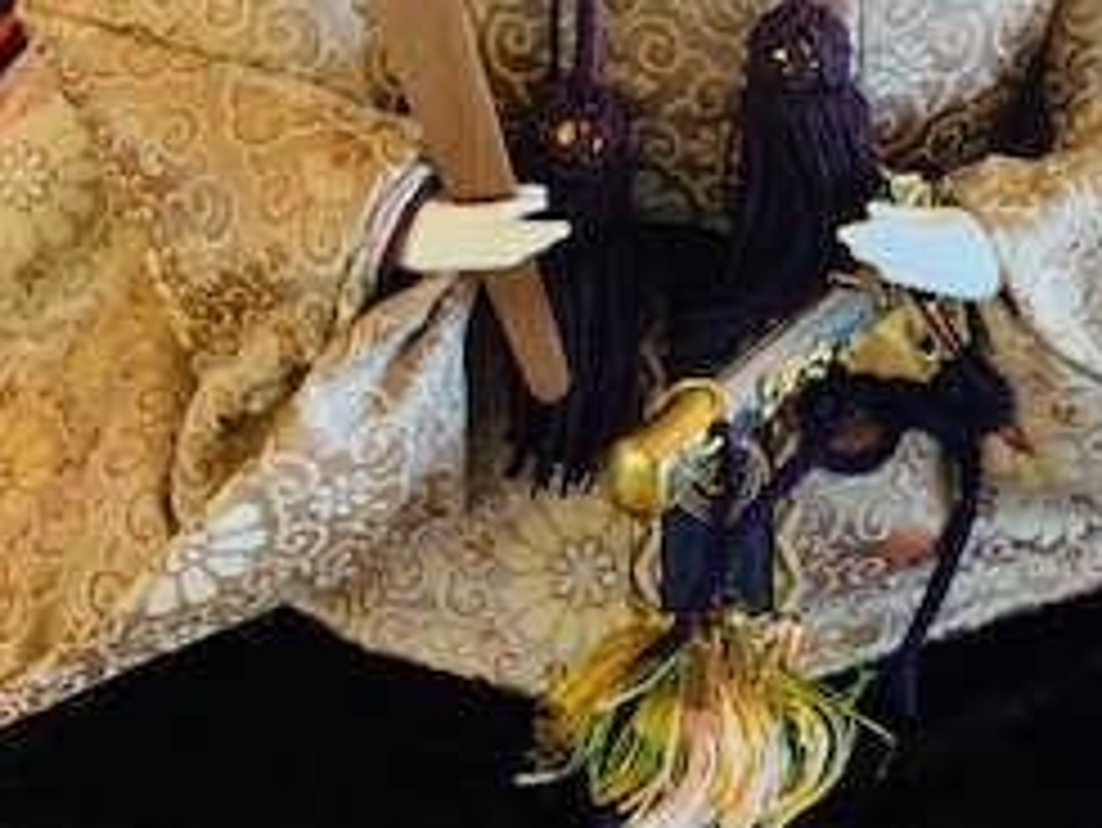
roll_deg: -2.2
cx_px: 711
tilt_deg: -33.8
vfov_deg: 20.3
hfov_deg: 28.4
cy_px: -148
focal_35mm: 68
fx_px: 2166
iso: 250
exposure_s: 1/60
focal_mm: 4.25
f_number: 1.8
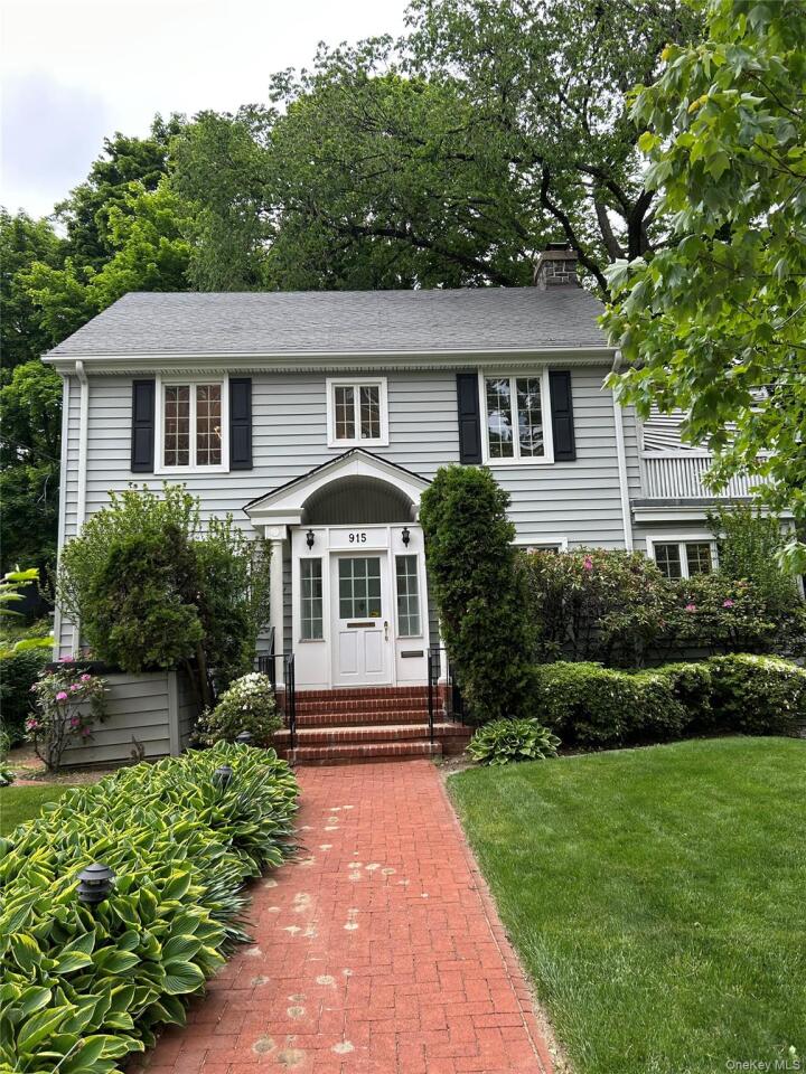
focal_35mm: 26
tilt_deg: +6.7
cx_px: 403
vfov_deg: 67.3
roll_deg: +1.5
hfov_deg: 53.1
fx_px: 807
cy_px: 537
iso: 50
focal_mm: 5.7
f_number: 1.5
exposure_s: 1/714
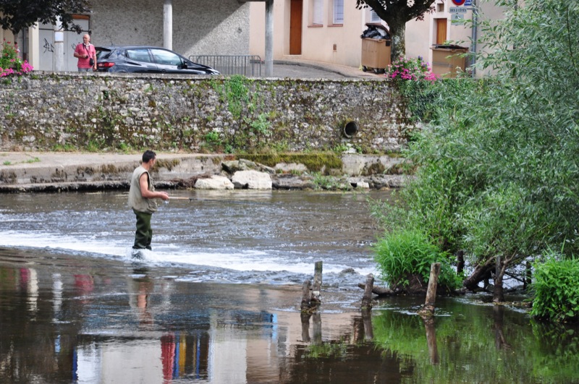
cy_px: 192
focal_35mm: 158
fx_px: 2530
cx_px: 290
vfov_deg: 8.7
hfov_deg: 13.1
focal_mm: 105
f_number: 10
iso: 400
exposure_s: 1/200
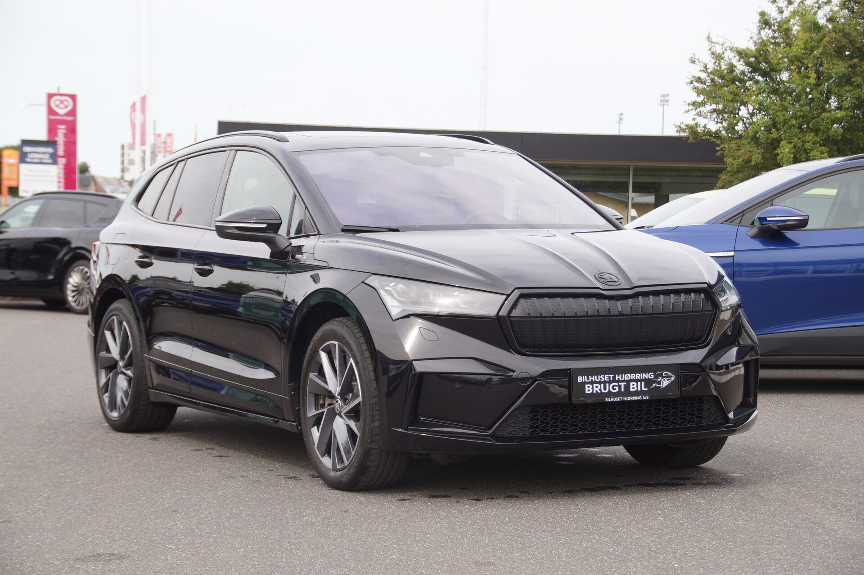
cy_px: 288
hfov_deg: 24.6
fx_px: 1979
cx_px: 432
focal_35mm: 82
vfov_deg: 16.5
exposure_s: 1/160
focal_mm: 55
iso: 100
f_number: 6.3
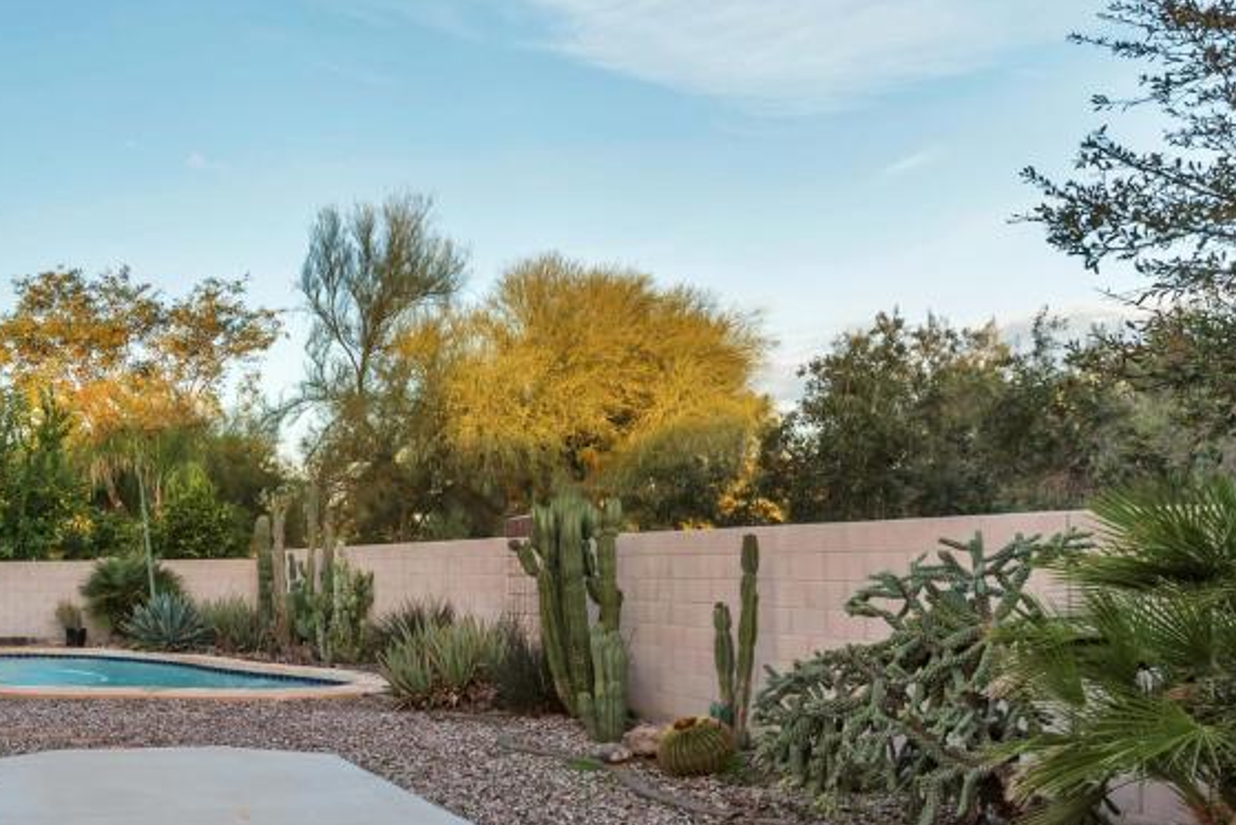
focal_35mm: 35
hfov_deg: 45.8
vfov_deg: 37.8
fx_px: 1202
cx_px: 0
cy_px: 450
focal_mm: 17
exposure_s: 1/100
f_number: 5
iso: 200
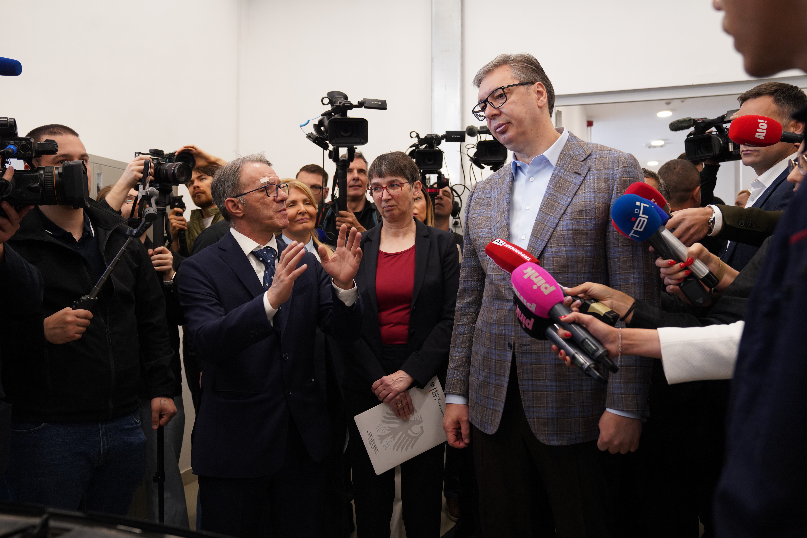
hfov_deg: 61.9
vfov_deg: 43.6
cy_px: 269
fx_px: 672
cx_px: 404
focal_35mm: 30
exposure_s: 1/160
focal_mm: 30
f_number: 4
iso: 1250
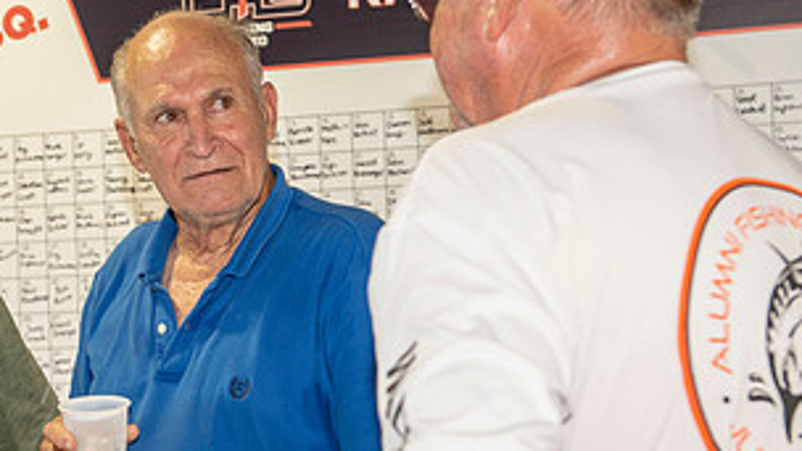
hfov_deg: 22.1
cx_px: 243
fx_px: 2042
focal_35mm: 96
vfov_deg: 12.6
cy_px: 301
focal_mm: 48
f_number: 4
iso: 50
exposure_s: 1/60
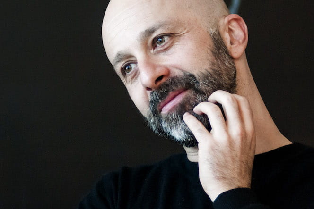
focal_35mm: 298
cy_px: 76
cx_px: 155
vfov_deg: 4.6
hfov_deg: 6.9
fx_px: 2600
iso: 640
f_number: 2.8
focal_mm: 110
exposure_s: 1/200
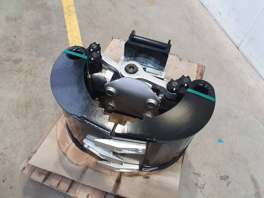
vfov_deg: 53.1
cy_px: 99
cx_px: 132
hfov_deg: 67.3
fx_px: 198
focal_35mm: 26
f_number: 2.4
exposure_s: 1/100
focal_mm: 4.32
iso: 160
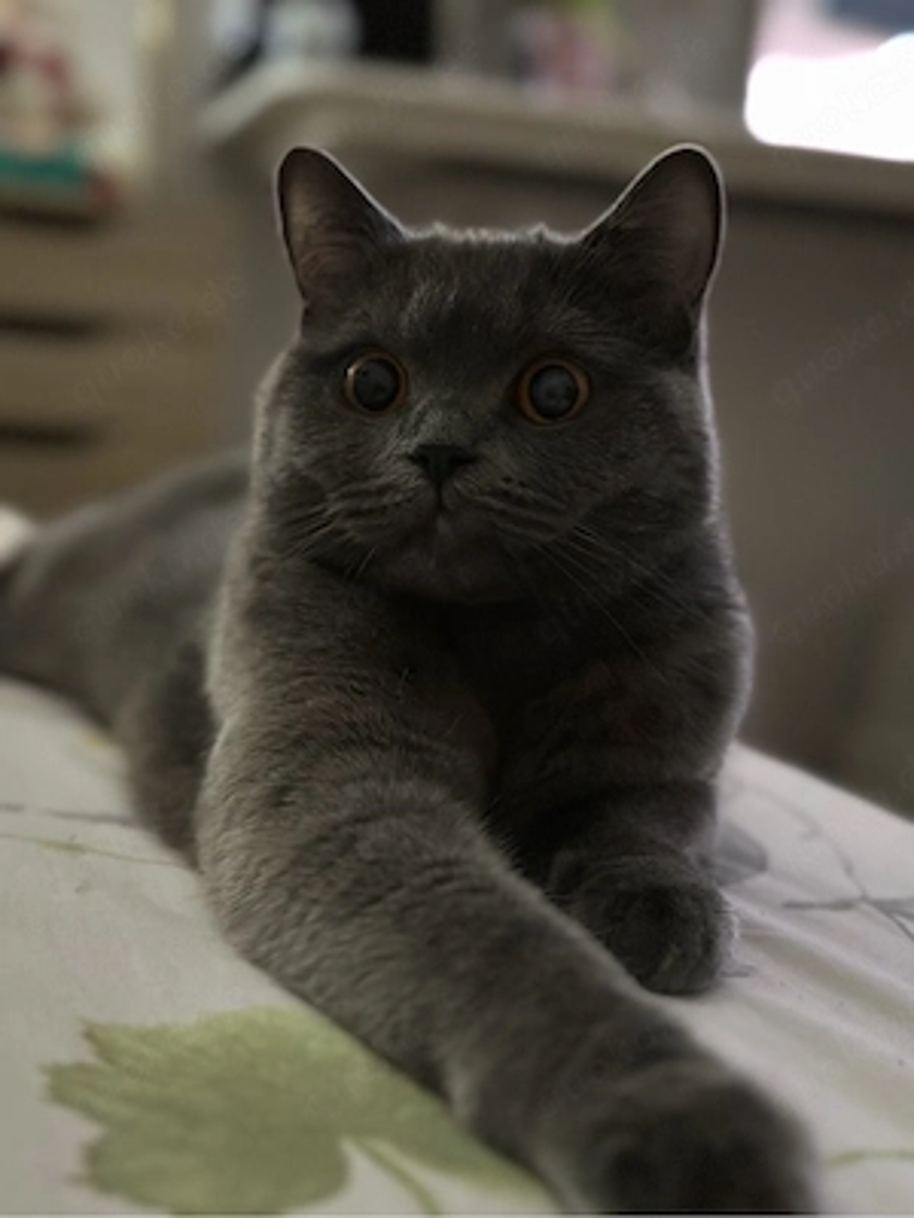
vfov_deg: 39.7
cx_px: 457
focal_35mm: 48
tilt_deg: -5.7
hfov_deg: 30.3
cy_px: 609
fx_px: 1690
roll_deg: -4.5
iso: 3200
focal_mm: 6.86
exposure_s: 1/14
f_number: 1.78
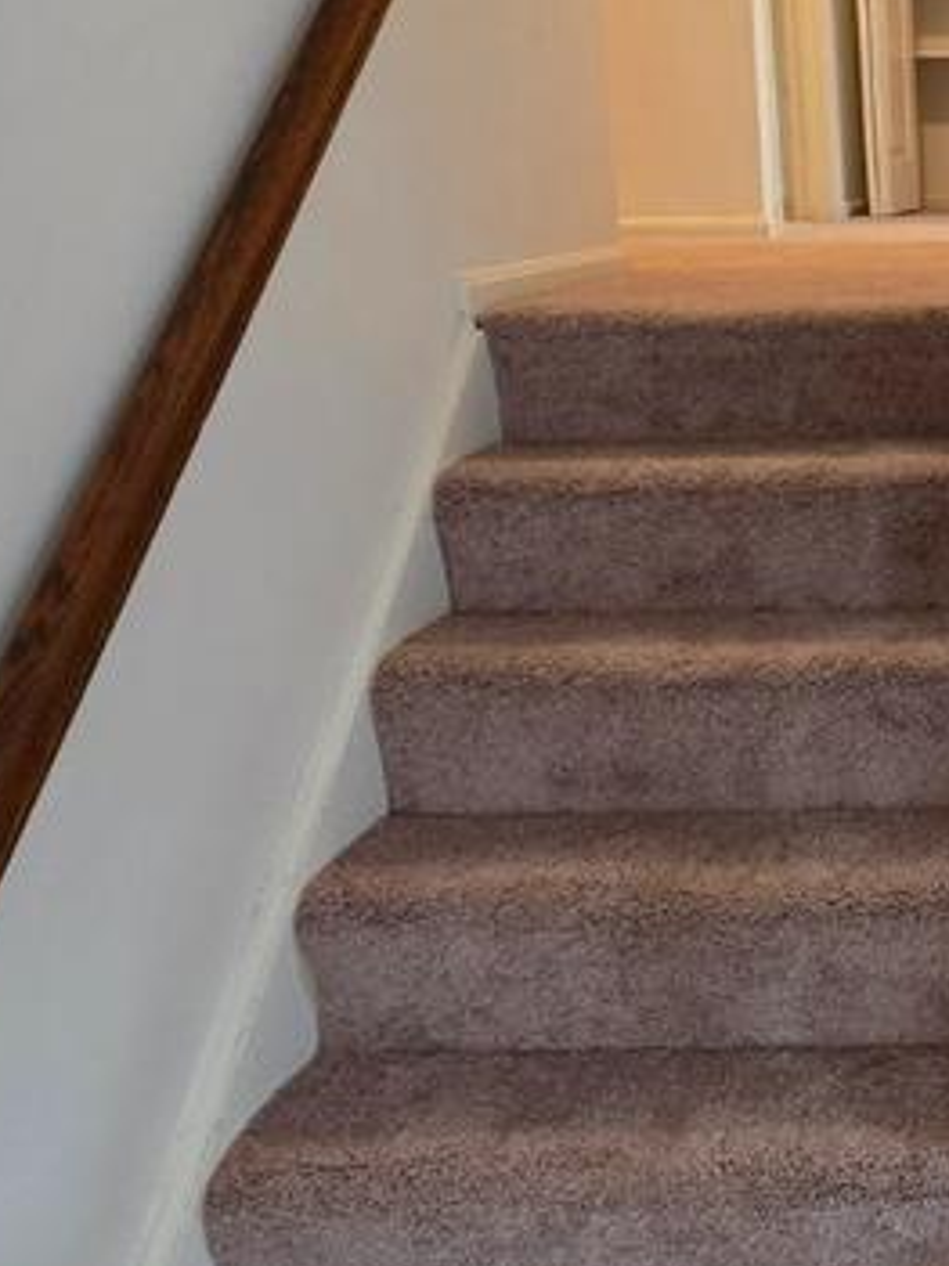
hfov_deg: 30.8
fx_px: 1463
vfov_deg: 46.5
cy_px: 498
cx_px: 1119
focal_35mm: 40
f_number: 1.9
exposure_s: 1/60
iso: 250
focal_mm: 2.2
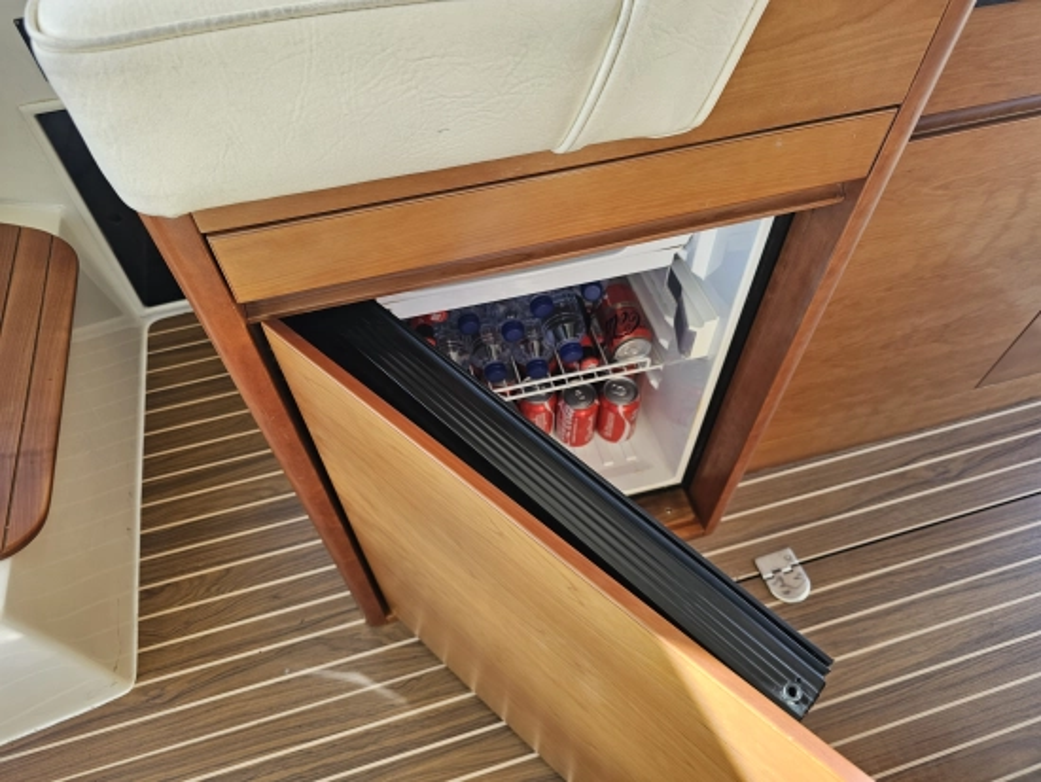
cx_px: 520
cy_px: 391
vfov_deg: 58.9
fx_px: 692
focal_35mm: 23
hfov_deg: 73.9
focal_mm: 6.3
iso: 40
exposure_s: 1/120
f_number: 1.7
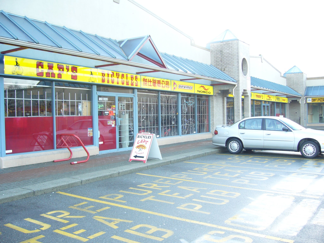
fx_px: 328
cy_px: 122
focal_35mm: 35
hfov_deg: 52.6
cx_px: 162
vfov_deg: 40.7
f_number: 2.8
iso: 80
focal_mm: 5.8
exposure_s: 1/30
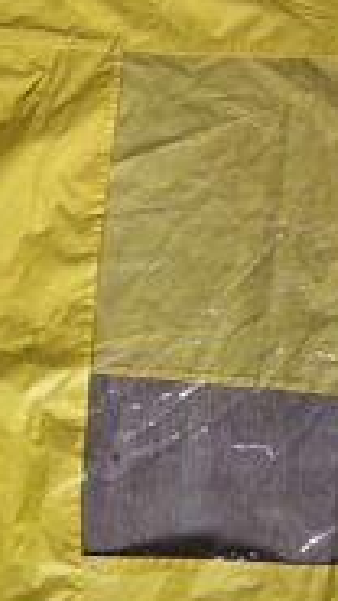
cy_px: 130
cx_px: 436
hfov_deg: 12.0
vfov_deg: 21.5
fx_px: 1562
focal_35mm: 98
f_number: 1.8
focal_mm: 5.4
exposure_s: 1/100
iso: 80
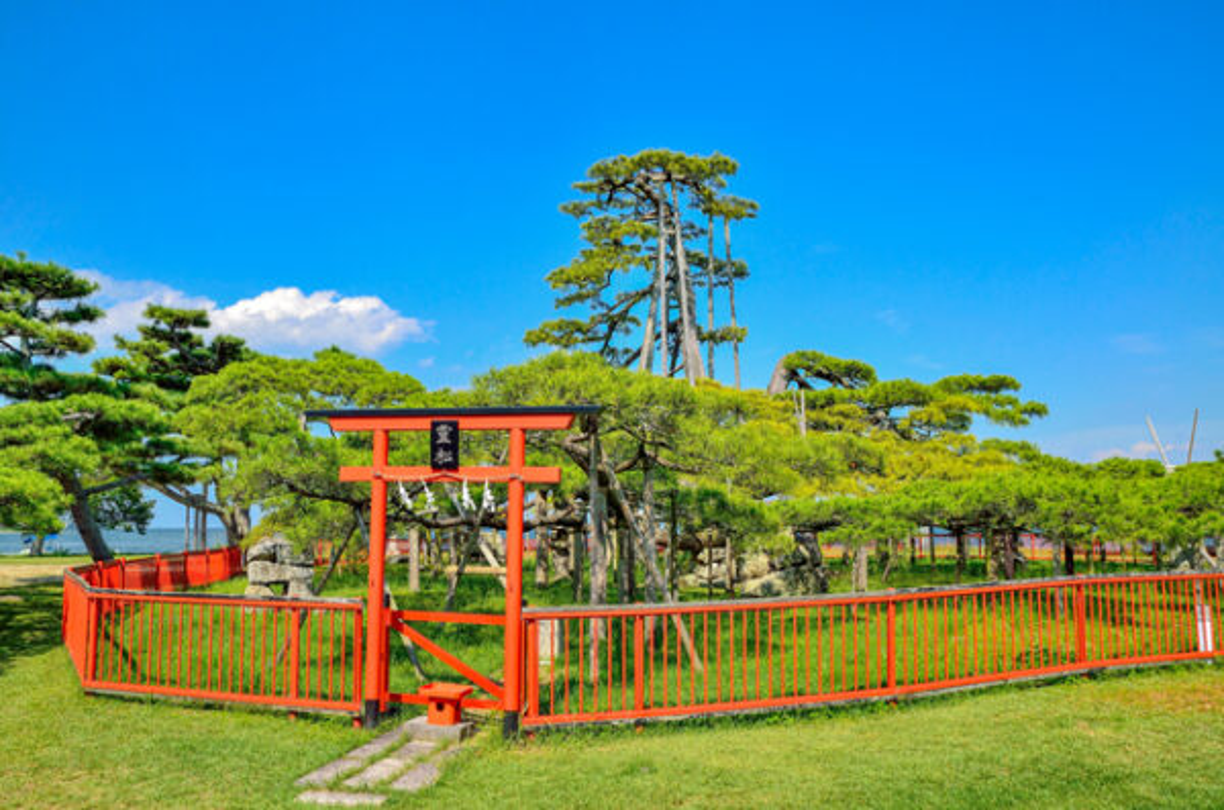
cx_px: 612
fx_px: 1018
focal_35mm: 30
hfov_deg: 62.0
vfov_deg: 43.4
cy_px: 405
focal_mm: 20
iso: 100
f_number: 8
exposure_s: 1/400
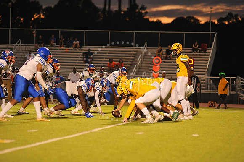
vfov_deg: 8.1
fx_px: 1152
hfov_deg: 12.1
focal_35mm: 170
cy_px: 81
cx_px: 122
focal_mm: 170
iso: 2000
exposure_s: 1/250
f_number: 4
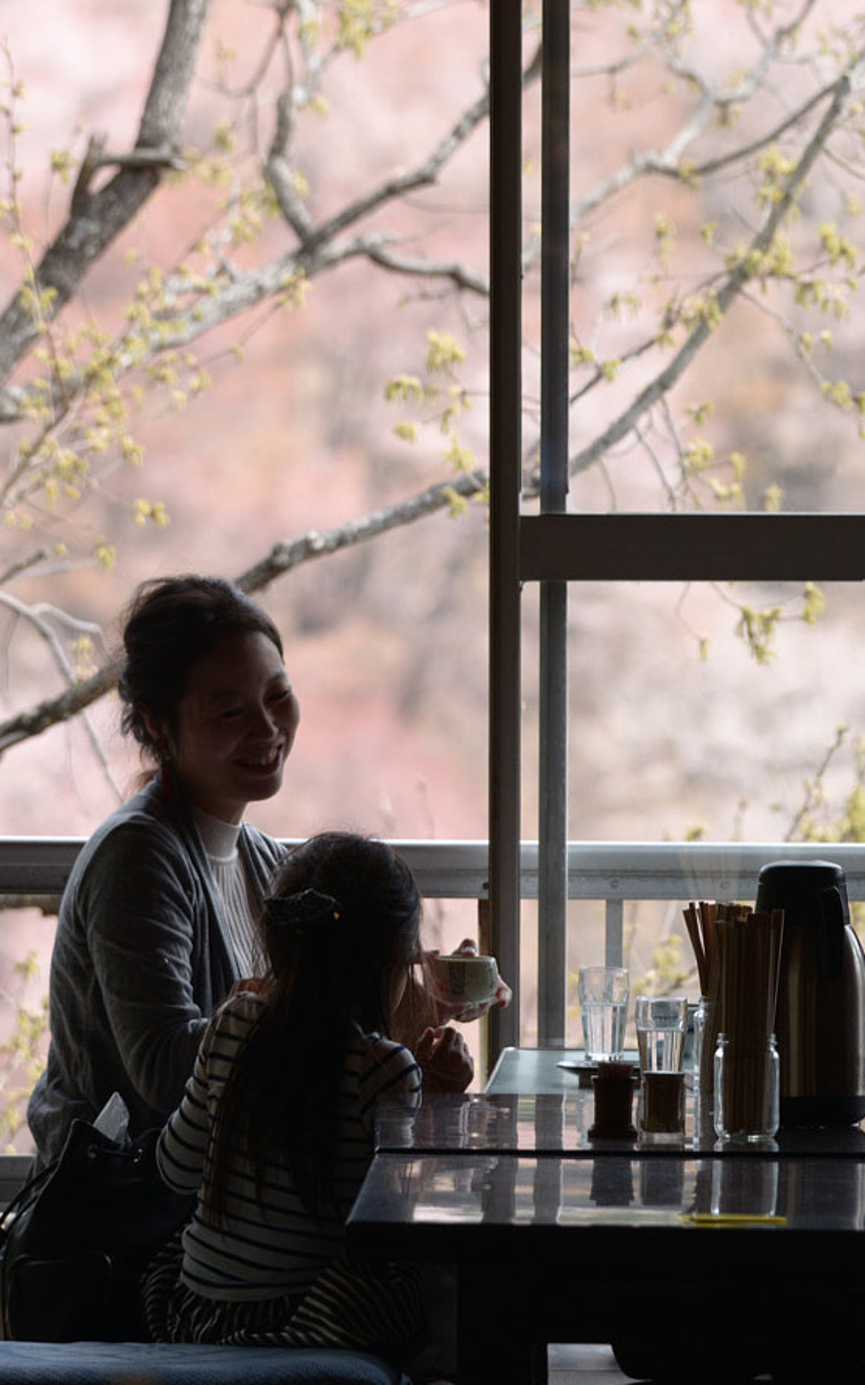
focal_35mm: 440
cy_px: 759
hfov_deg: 3.0
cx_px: 786
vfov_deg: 4.8
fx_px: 16601
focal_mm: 240
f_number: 7.1
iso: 400
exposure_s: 1/400
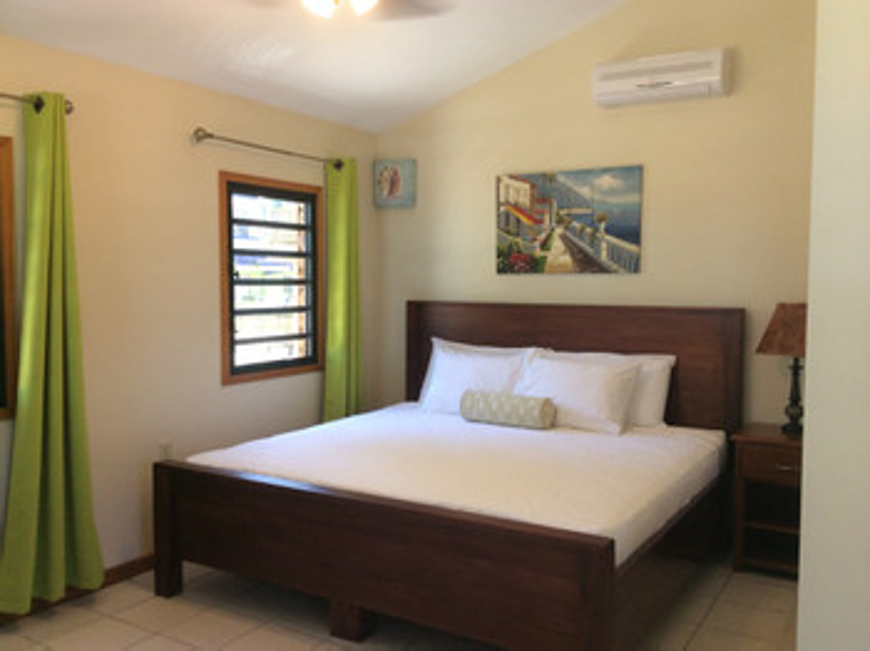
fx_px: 829
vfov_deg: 42.9
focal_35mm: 33
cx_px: 435
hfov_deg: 55.4
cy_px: 326
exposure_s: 1/24
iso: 64
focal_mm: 3.3
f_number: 2.4
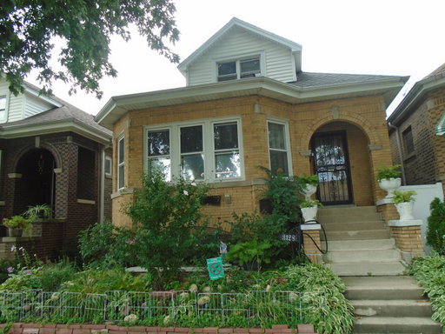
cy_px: 167
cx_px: 222
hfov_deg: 67.3
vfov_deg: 53.1
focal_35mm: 26
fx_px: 334
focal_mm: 4.6
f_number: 3.2
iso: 100
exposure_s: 1/160
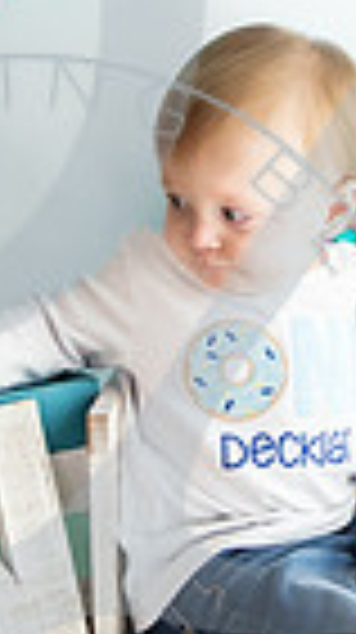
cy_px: 130
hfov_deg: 8.2
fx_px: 2474
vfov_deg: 14.6
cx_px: 230
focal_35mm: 147
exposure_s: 1/200
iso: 320
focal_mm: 44
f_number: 2.8
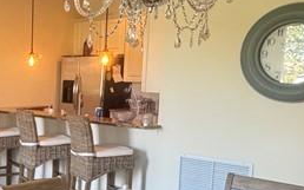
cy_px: 137
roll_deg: +0.0
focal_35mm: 59
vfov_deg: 21.8
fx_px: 489
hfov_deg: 29.6
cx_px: -61
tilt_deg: -9.0
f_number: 2.2
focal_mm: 2.22
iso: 320
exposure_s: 1/60
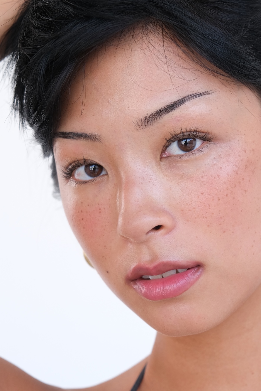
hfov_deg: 14.0
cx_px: 167
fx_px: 1065
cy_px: 191
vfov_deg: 20.8
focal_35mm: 98
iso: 320
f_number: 4
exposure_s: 1/125
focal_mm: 46.3
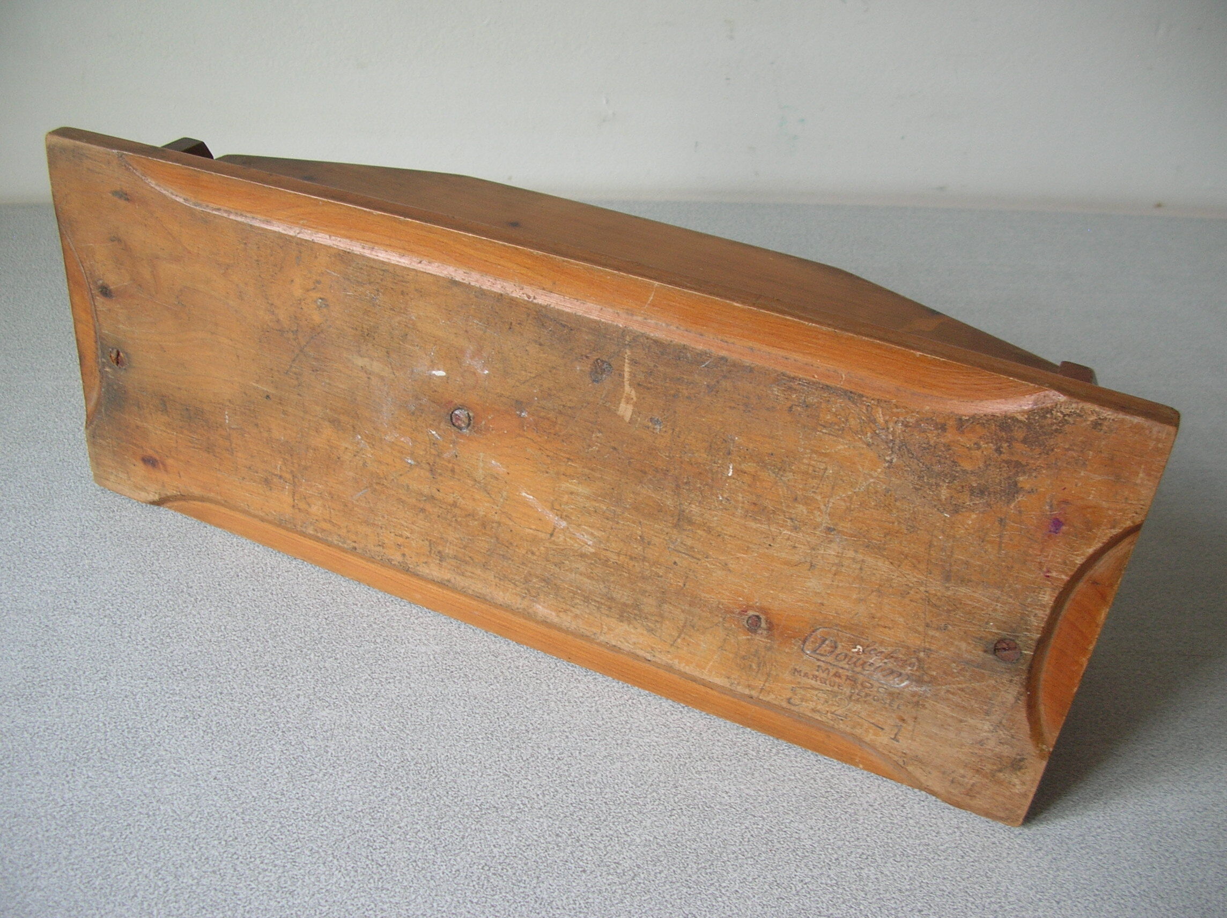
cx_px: 614
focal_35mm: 35
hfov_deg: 52.7
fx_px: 1240
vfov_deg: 40.6
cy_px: 459
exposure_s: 1/14.8
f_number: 2.8
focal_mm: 5.8
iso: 50
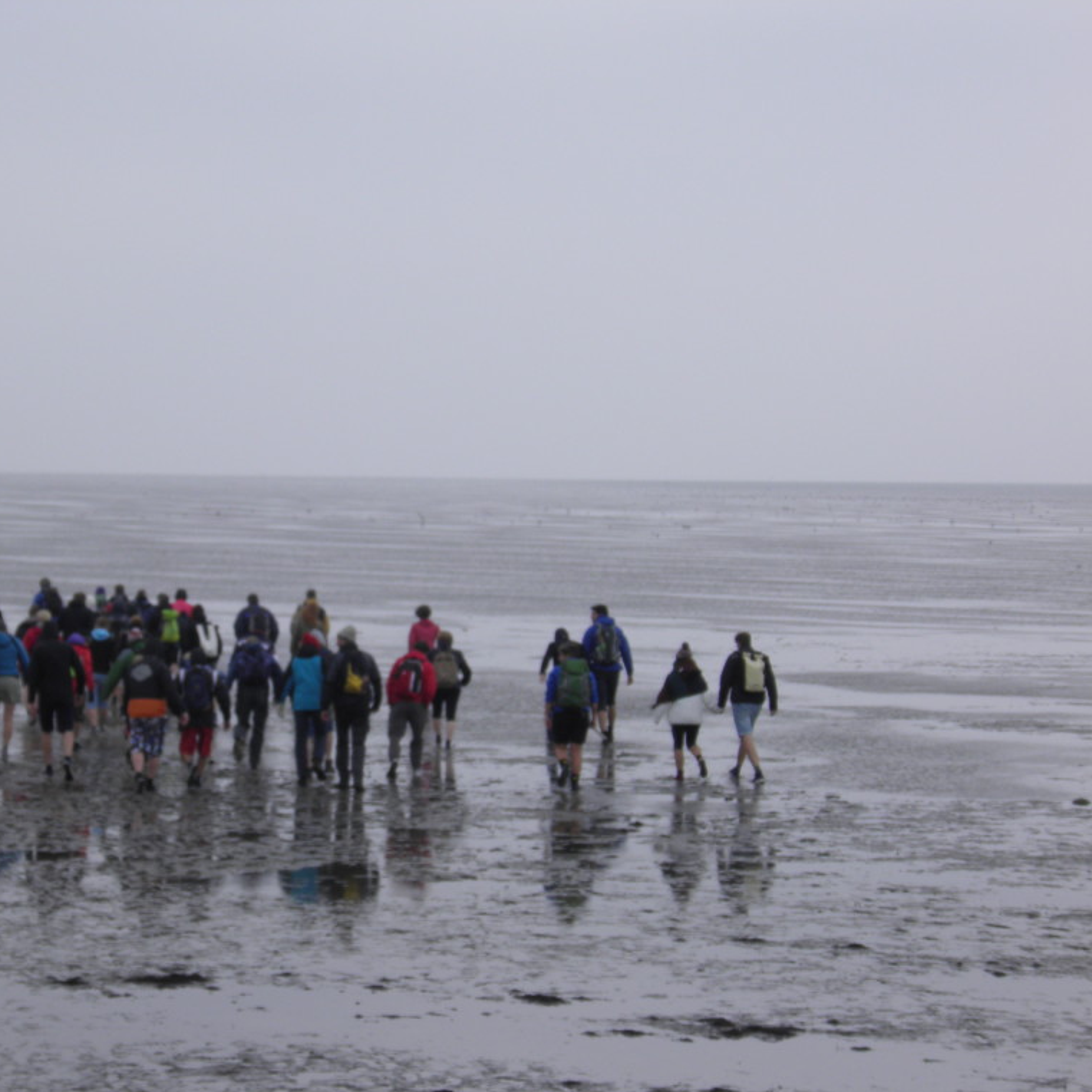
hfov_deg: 14.6
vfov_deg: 14.7
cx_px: 360
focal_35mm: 119
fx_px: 4247
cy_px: 548
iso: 50
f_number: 5.6
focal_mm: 17.1
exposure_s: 1/200
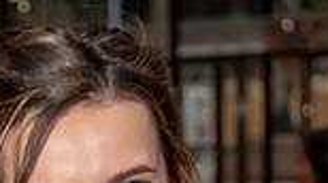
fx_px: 1519
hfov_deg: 12.3
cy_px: 411
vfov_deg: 6.6
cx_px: 96
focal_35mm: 175
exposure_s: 1/125
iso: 200
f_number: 2.8
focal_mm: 38
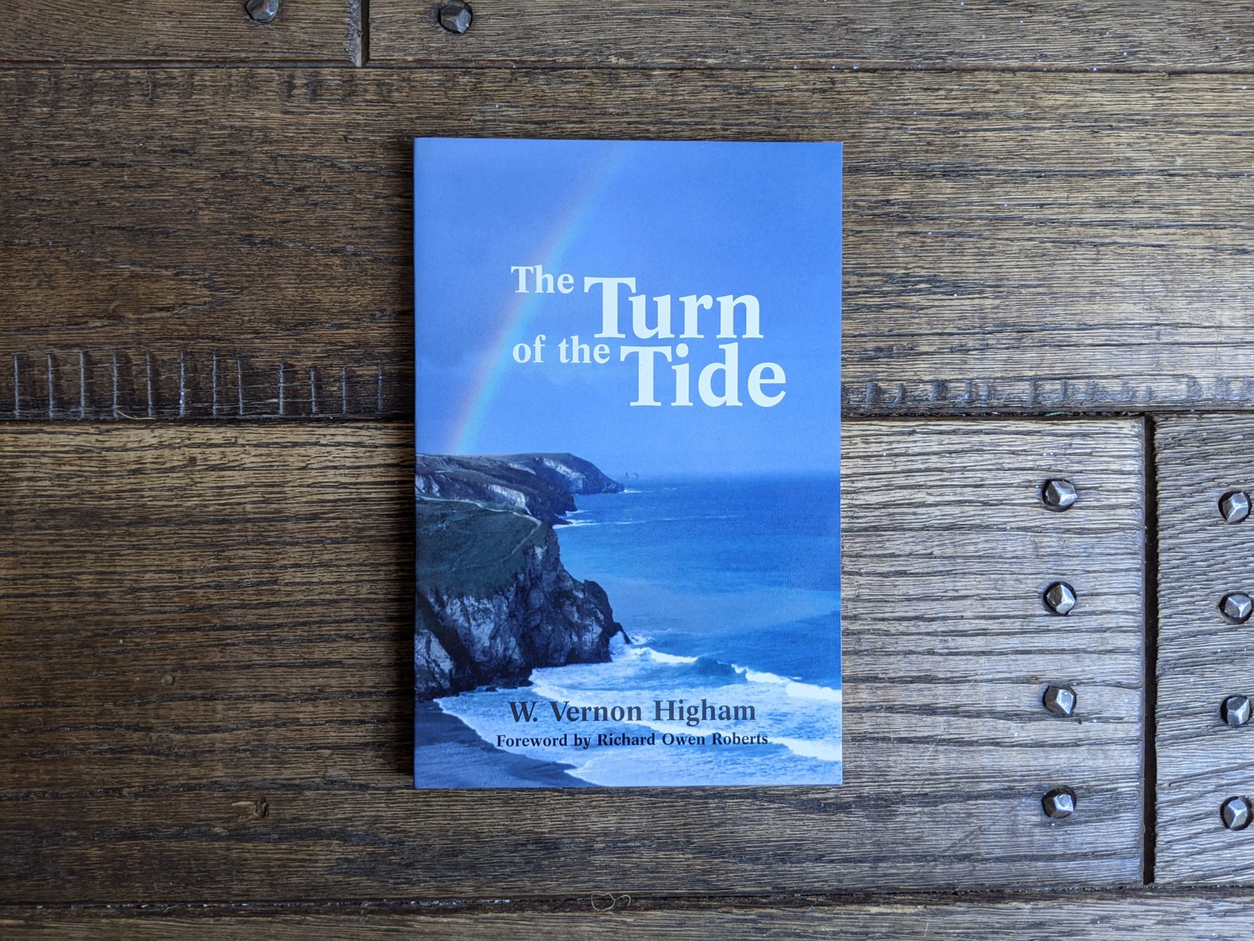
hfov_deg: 65.3
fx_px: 978
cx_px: 627
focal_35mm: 27
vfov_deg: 51.4
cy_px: 470
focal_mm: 4.44
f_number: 1.8
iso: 69
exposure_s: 1/23.7
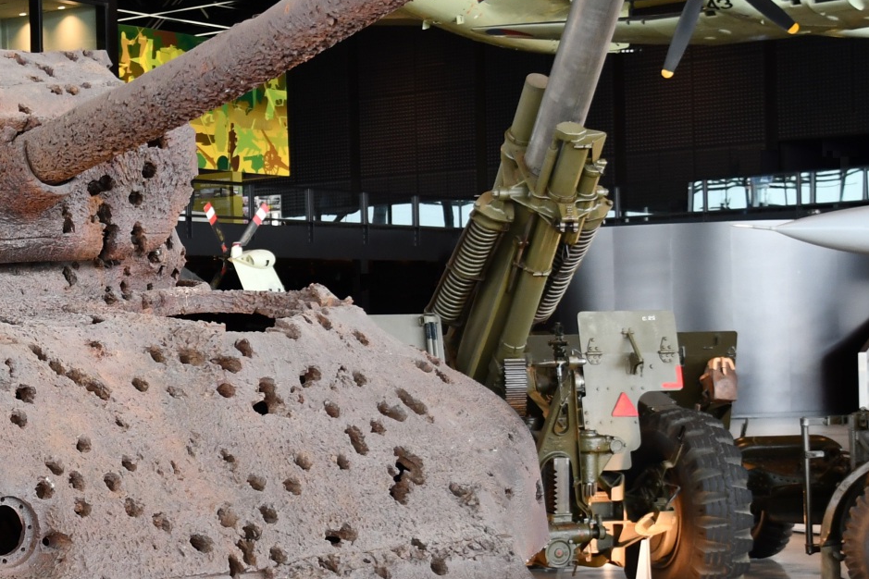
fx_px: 2221
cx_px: 126
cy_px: 388
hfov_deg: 21.7
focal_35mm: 92
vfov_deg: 14.8
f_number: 3.5
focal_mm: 24
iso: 500
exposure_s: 1/50
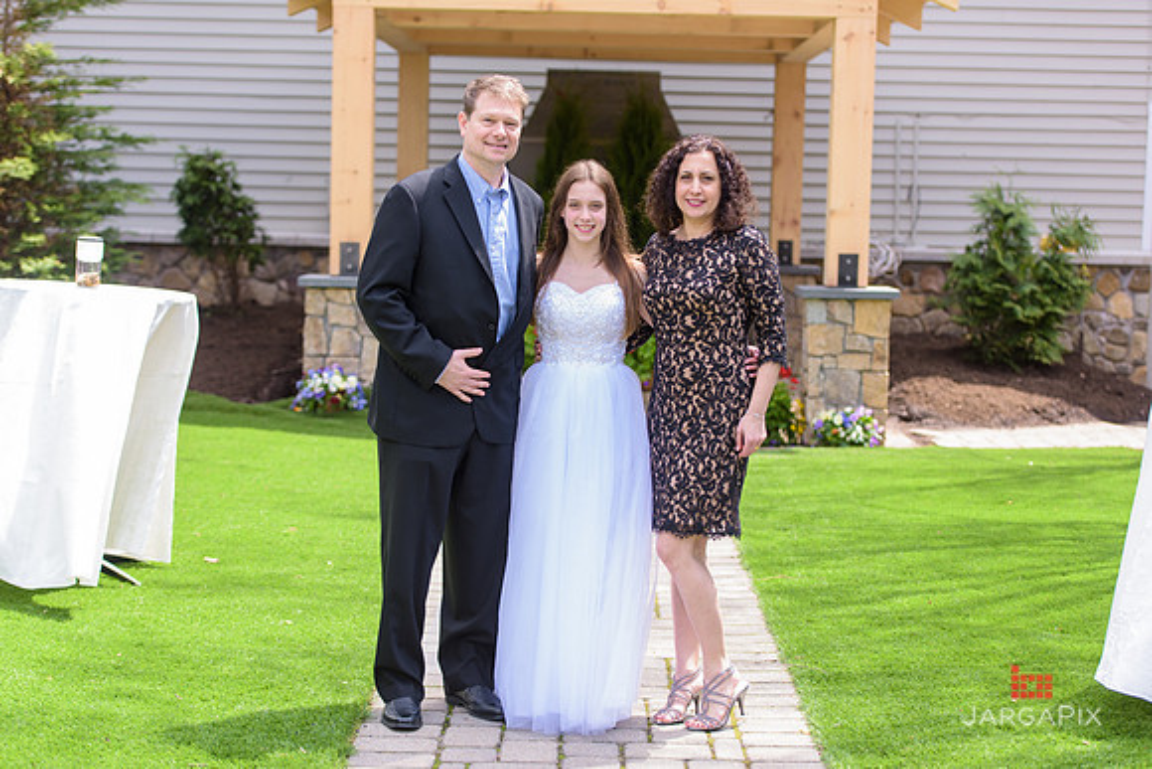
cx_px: 576
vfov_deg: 19.5
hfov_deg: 28.8
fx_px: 2240
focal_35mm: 70
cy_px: 384
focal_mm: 70
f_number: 3.2
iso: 200
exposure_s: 1/500
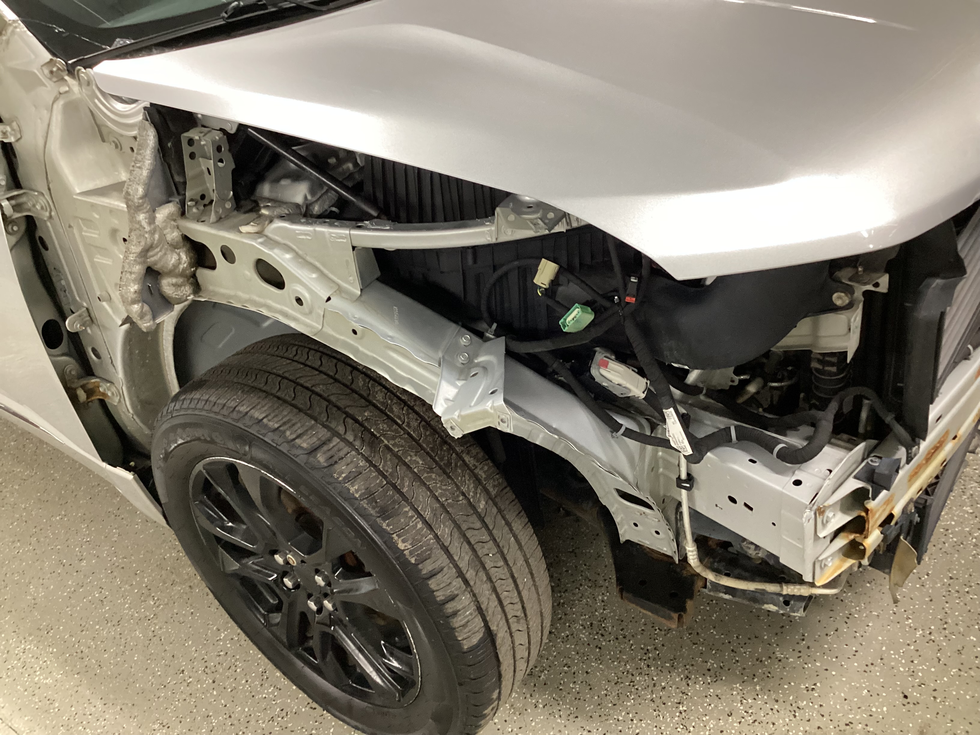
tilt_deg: -34.0
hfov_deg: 58.4
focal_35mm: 31
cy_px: 368
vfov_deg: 45.4
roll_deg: +10.6
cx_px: 490
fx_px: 878
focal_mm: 3.3
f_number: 2.4
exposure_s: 1/33
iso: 250
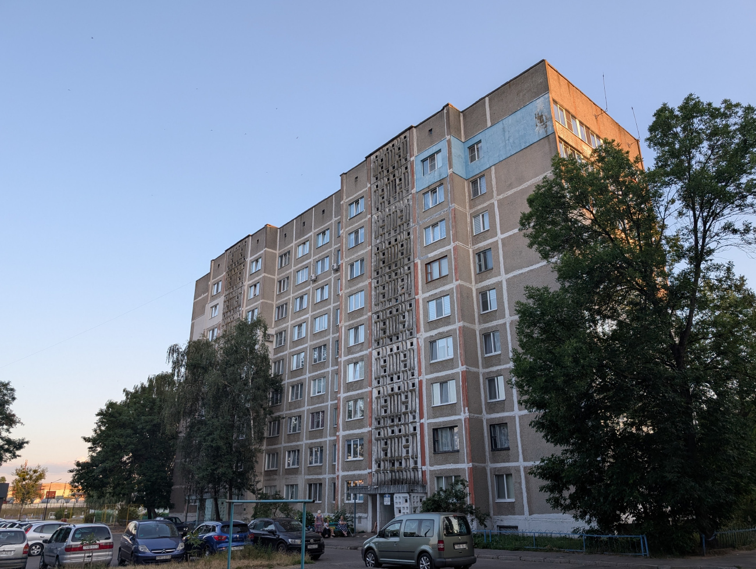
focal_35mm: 24
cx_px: 378
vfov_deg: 56.9
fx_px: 525
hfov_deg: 71.5
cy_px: 284
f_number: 1.68
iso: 21
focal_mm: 6.9
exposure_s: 1/129
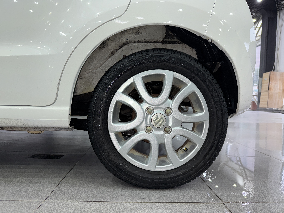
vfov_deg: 56.8
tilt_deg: -1.6
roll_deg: -1.9
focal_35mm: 24
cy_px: 106
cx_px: 142
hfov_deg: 71.6
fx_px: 197
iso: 50
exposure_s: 1/28
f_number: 1.78
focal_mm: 6.76
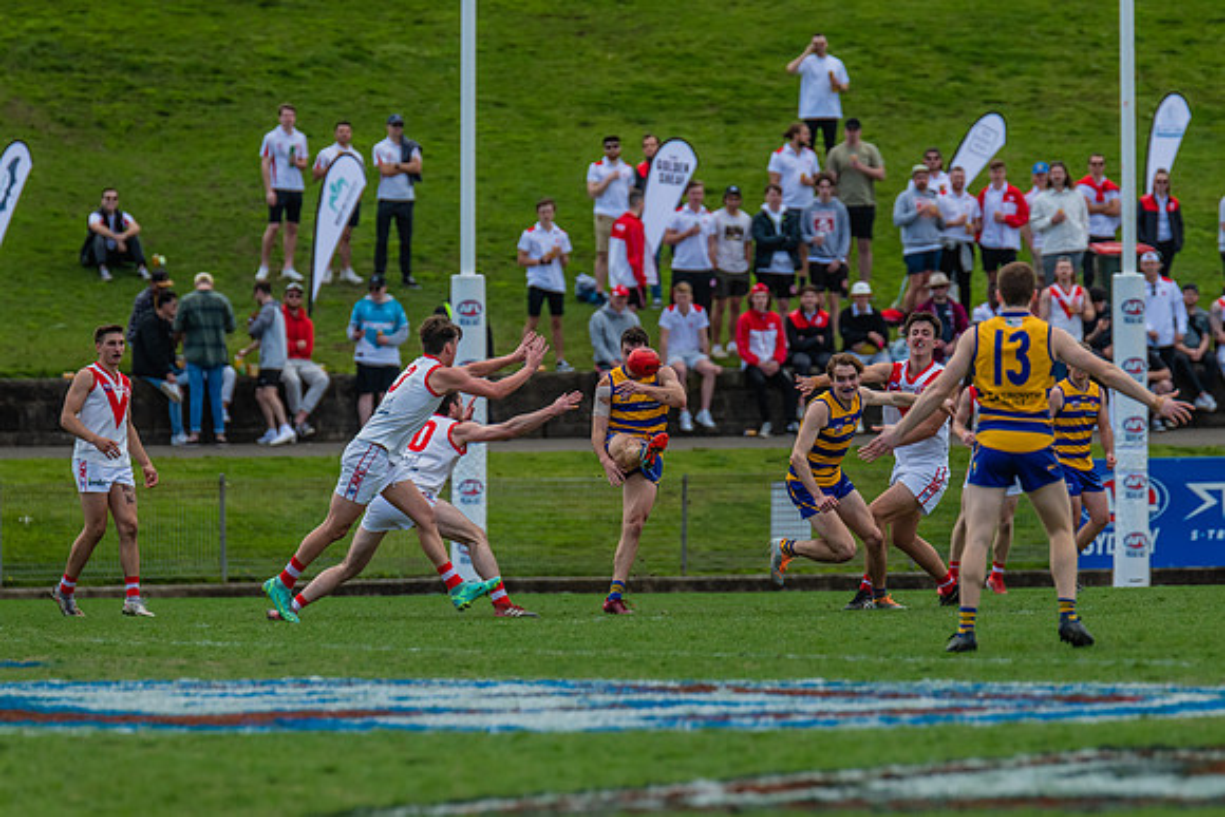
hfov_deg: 4.5
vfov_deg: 3.0
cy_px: 424
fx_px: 15737
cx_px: 654
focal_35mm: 462
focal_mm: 420
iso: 800
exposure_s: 1/1600
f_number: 5.6
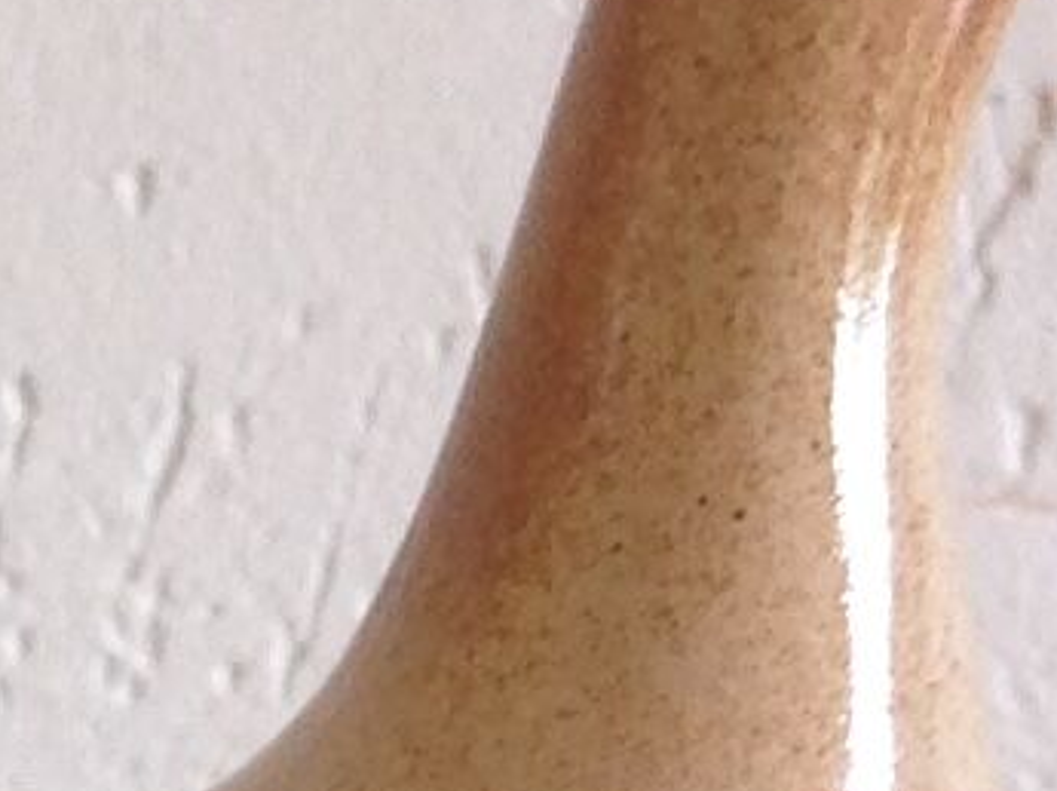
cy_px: 1990
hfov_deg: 7.2
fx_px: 8022
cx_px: -1336
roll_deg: +0.3
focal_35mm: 263
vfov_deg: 5.4
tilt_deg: -21.2
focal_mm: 4.28
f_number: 2.4
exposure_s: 1/40
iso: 50
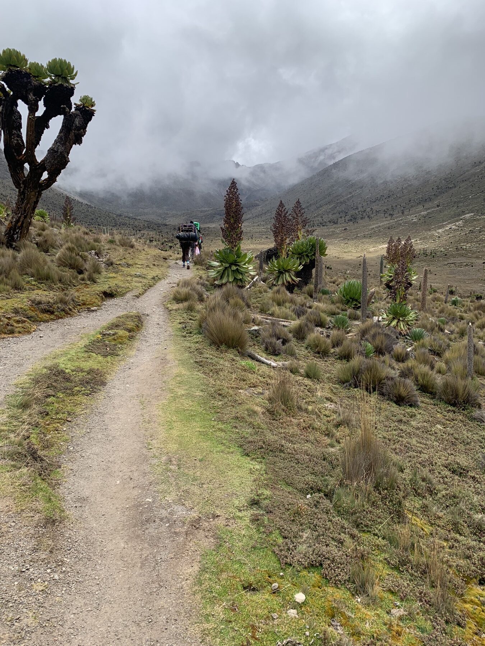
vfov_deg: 67.3
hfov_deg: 53.1
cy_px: 323
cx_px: 242
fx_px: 486
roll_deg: -1.3
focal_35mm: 26
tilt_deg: -7.9
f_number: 1.8
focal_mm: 4.25
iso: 25
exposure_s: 1/1689
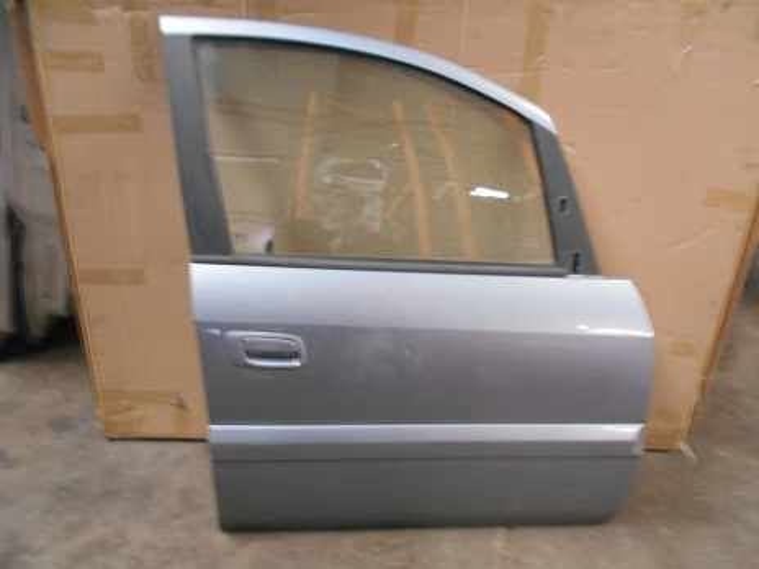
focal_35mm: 26
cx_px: 380
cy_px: 284
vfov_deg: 53.1
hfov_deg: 67.3
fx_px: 570
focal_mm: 4.6
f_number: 3.2
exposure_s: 1/8
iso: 400
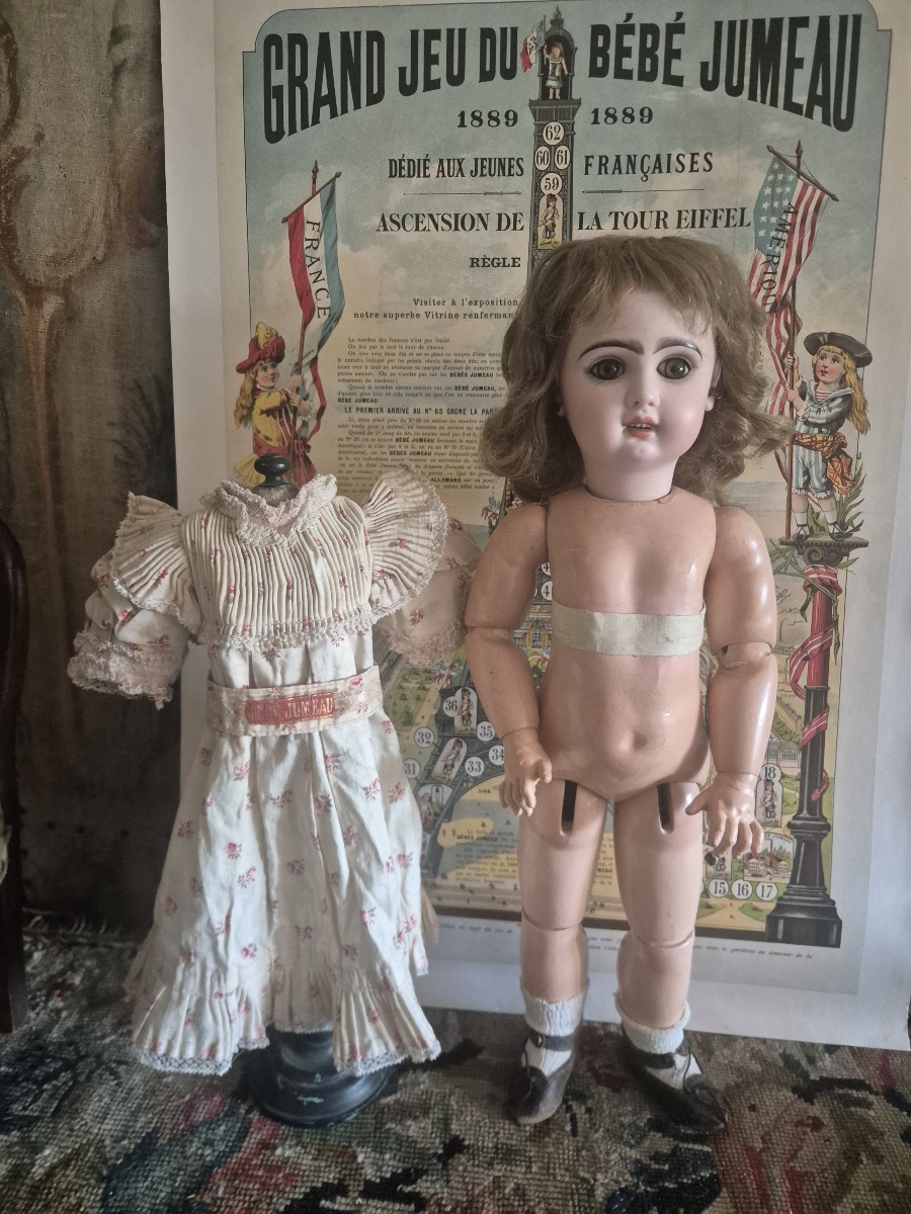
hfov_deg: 58.9
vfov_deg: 73.9
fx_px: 807
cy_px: 607
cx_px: 456
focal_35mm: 23
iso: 1600
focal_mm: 5.4
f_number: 1.8
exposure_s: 1/100
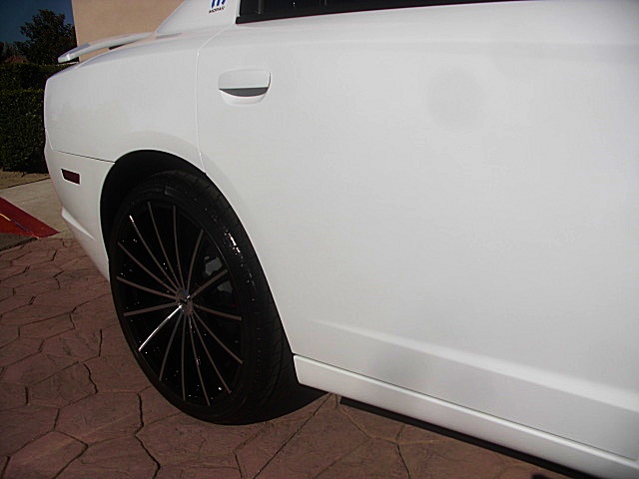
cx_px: 320
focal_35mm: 36
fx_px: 665
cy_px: 240
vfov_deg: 39.7
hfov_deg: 51.4
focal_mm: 6.3
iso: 50
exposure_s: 1/400
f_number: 7.9
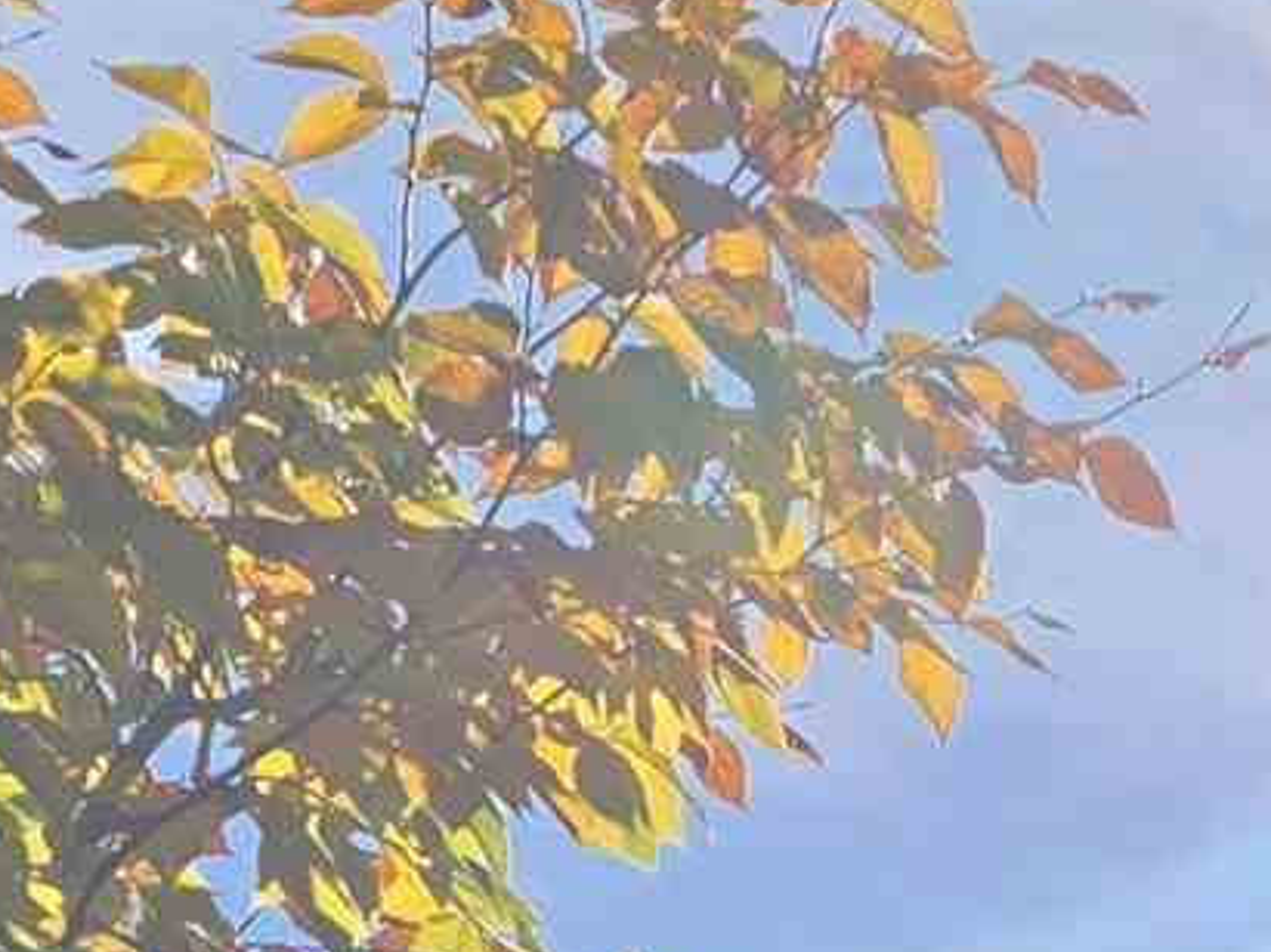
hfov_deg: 10.8
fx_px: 6314
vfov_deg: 7.1
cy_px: 3466
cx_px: 2288
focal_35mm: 172
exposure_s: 1/1250
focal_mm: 6.3
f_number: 1.7
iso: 12
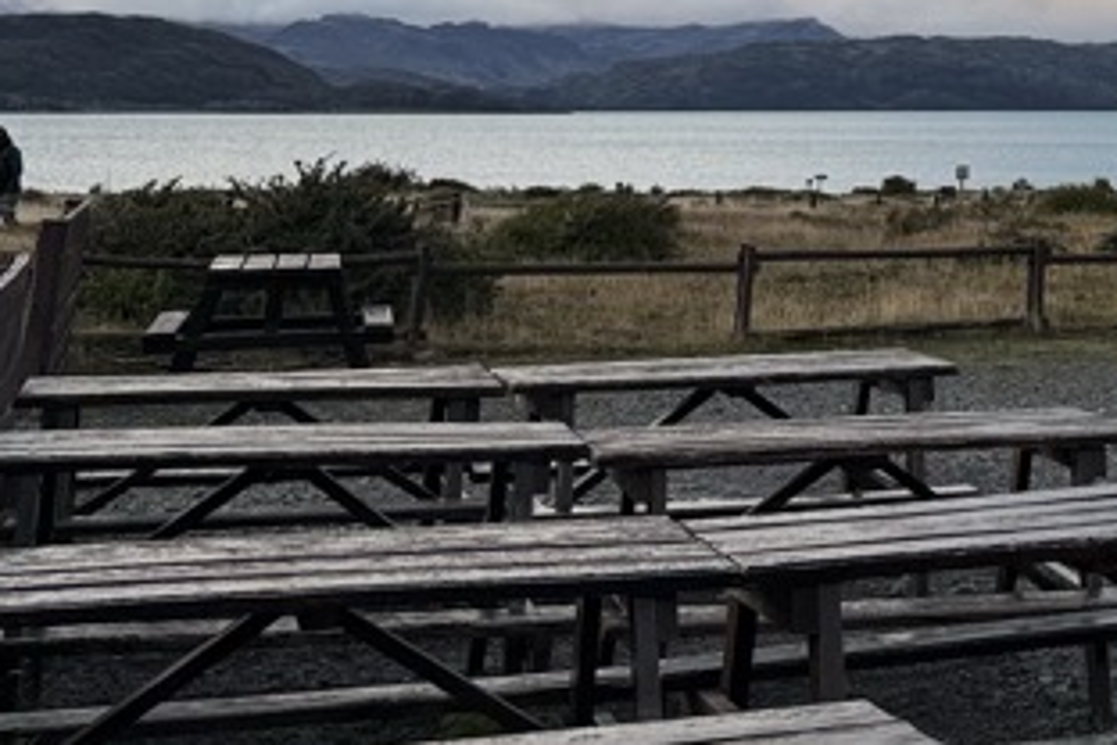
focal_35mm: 82
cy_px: -247
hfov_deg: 22.5
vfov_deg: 15.8
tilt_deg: +7.2
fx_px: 2544
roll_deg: -0.4
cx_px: 1400
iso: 80
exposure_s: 1/510
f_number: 1.78
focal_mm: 6.76
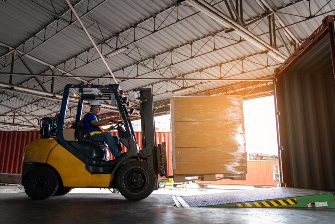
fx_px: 298
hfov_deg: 58.7
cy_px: 112
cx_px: 168
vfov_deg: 41.1
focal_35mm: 32
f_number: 2.8
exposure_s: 1/80
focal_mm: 32
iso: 250
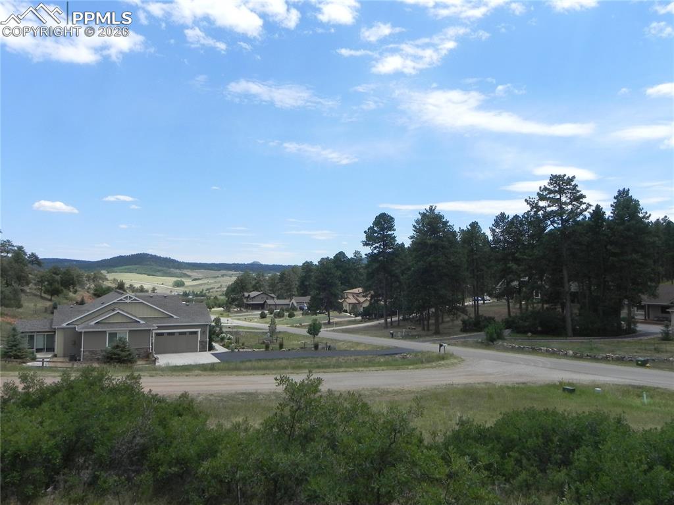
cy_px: 252
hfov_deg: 67.3
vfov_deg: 53.0
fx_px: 506
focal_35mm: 26
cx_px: 337
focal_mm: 4.6
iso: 160
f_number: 7.1
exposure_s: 1/433
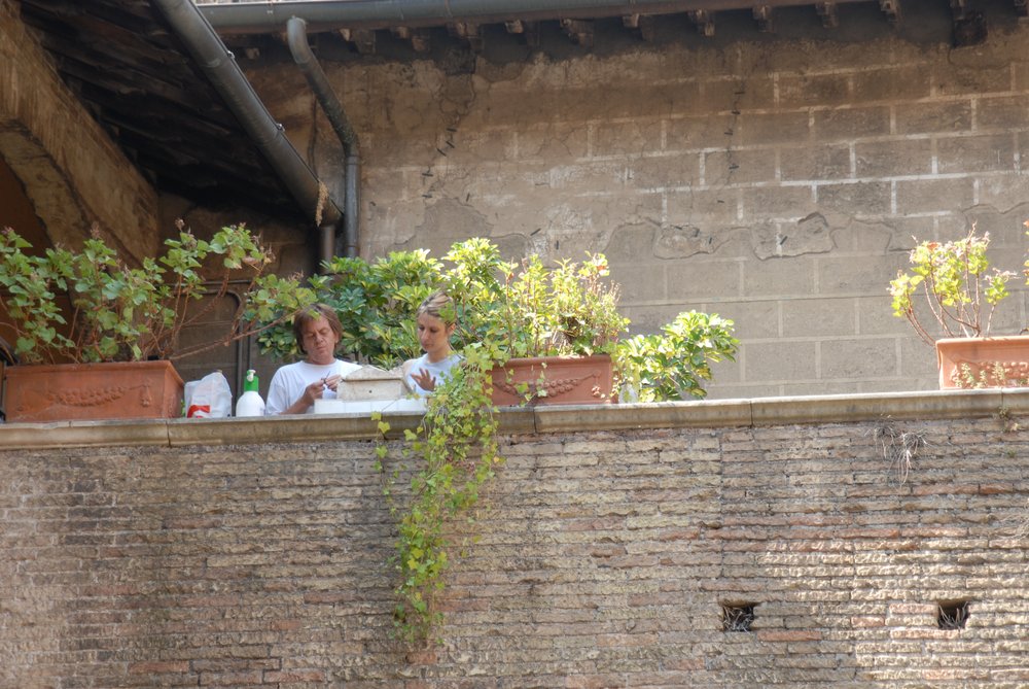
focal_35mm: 128
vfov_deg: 10.8
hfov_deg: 16.1
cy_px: 344
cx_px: 514
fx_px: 3648
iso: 200
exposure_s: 1/125
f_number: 5.6
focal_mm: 85
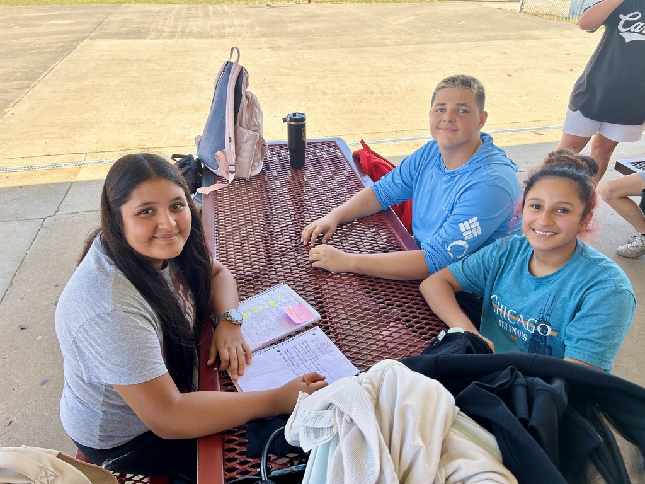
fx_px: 484
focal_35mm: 26
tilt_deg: -33.2
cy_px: 242
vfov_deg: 53.1
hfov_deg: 67.3
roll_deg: +1.0
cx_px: 322
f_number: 1.5
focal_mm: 5.7
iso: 50
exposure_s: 1/763
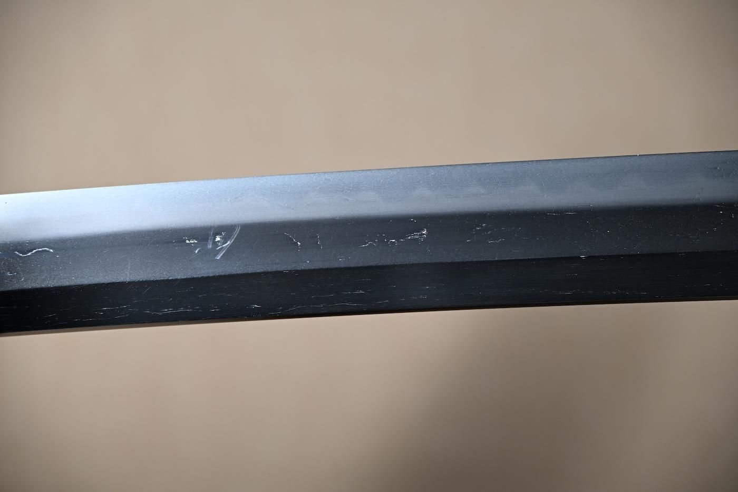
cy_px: 246
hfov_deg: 15.2
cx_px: 369
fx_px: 2767
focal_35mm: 135
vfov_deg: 10.2
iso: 100
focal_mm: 90
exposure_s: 1/1.6
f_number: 5.6
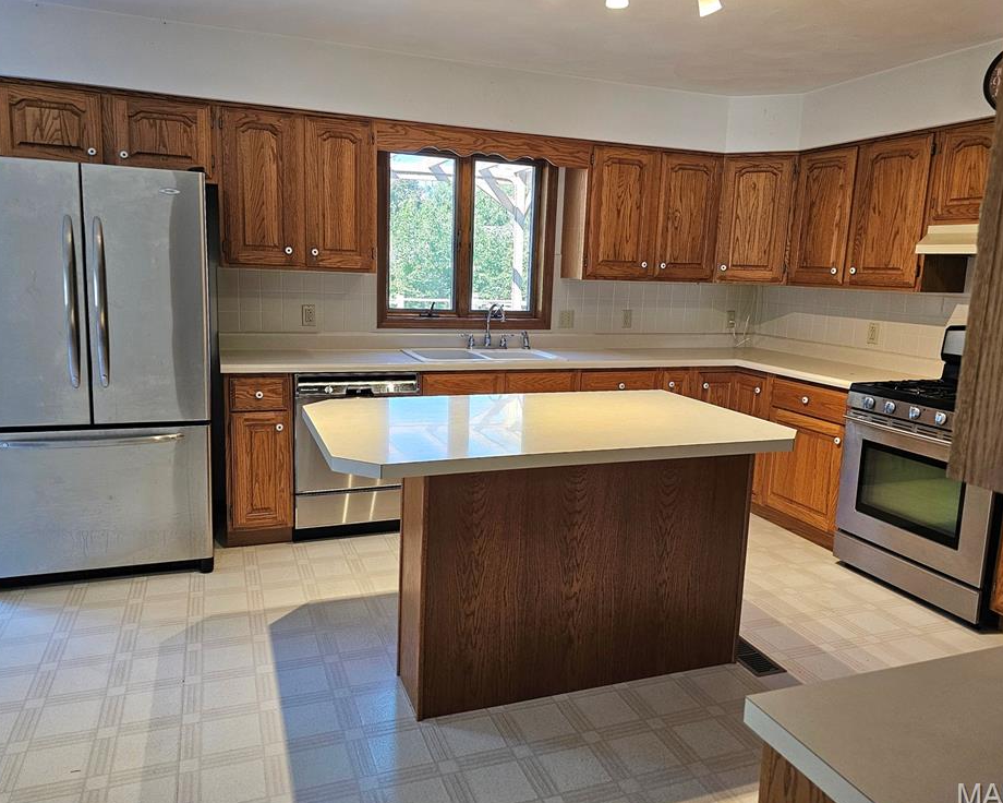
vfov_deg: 56.8
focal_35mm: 25
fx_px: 742
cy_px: 399
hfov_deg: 68.1
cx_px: 508
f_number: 1.7
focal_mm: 6.3
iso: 400
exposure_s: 1/120
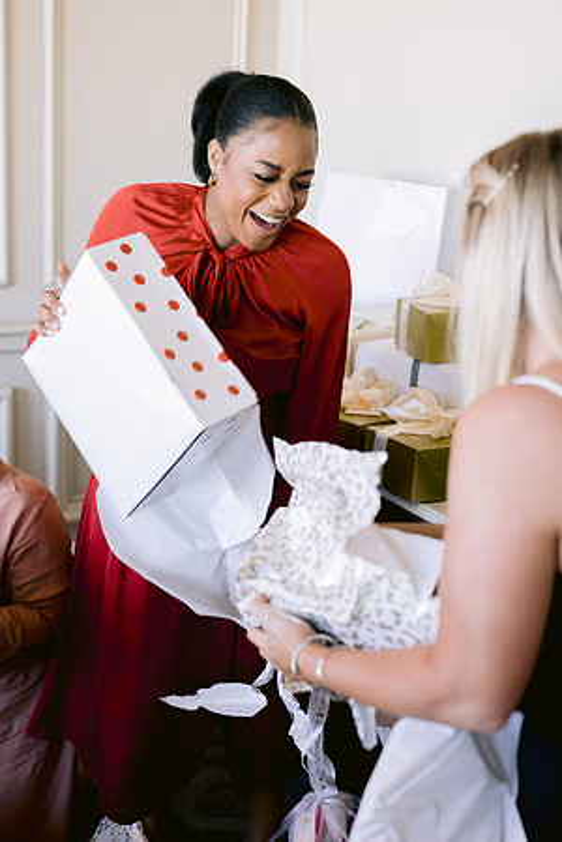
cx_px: 281
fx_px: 1171
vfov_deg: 39.6
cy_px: 421
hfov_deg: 27.0
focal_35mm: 50
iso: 800
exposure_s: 1/125
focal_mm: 50
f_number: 3.2
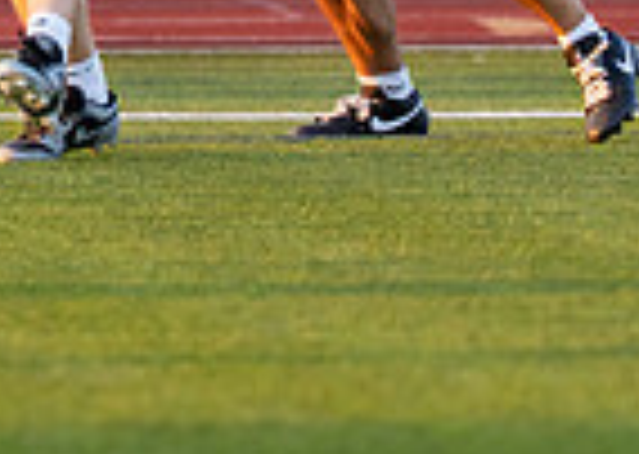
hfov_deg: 1.4
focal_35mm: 1413
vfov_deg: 1.0
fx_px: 25607
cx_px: 170
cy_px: -280
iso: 500
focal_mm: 200
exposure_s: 1/1250
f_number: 2.8
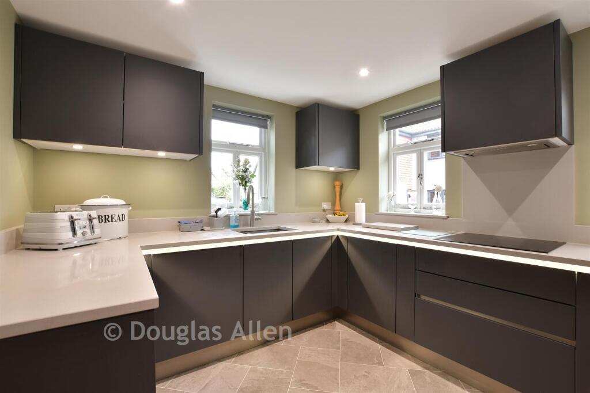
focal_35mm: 15
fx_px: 246
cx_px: 295
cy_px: 196
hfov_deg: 100.4
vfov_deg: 77.3
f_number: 8
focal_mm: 10
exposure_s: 1/1.6
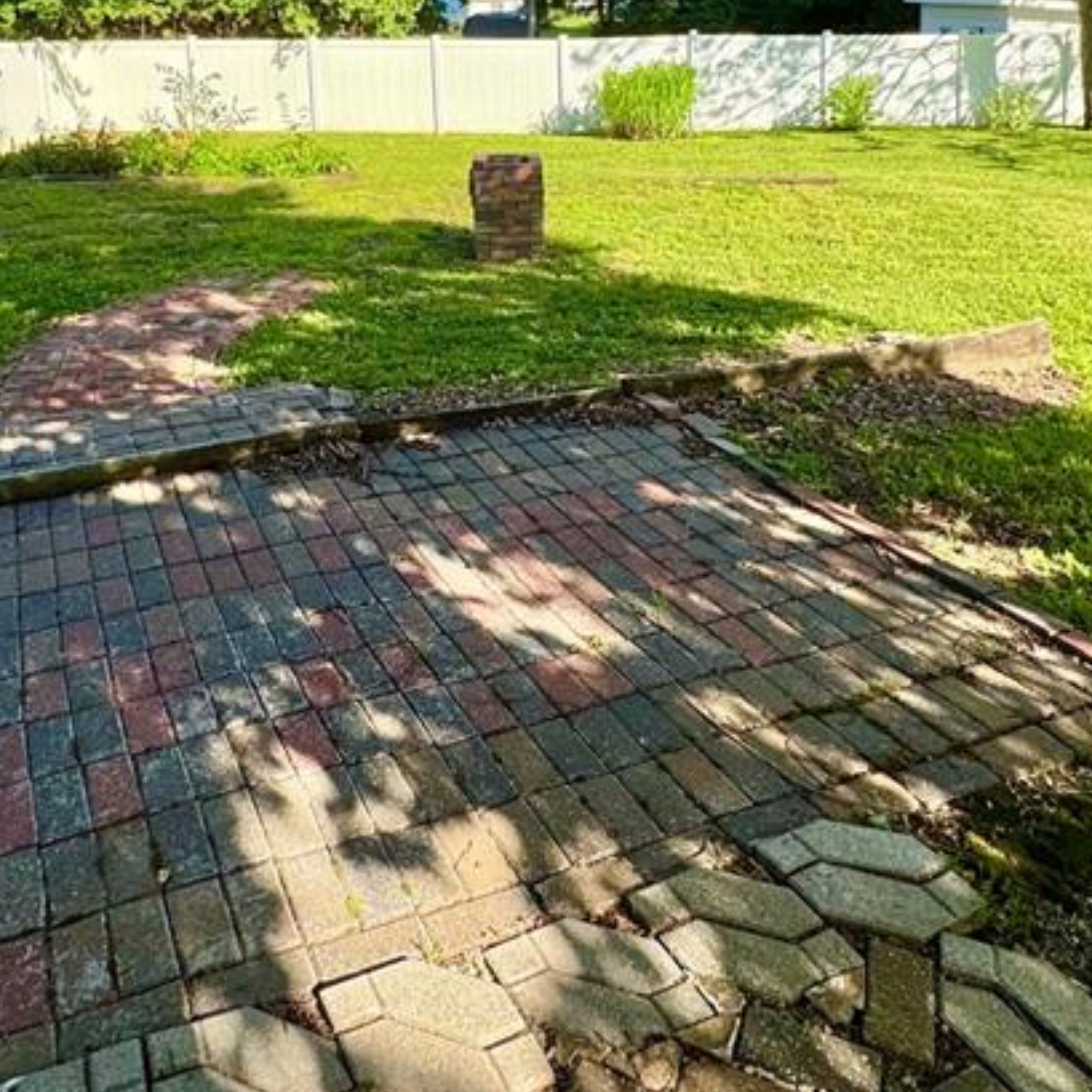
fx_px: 1106
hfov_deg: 52.1
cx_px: 419
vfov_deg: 48.2
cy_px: 152
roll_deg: +2.1
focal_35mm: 31
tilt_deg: -7.5
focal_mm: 2.22
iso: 40
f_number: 2.2
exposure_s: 1/771
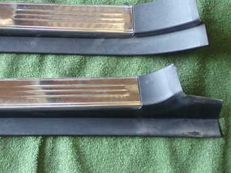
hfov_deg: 24.4
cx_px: 56
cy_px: 43
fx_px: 527
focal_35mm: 79
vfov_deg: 18.6
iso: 200
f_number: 3.1
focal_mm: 8.4
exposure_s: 1/50
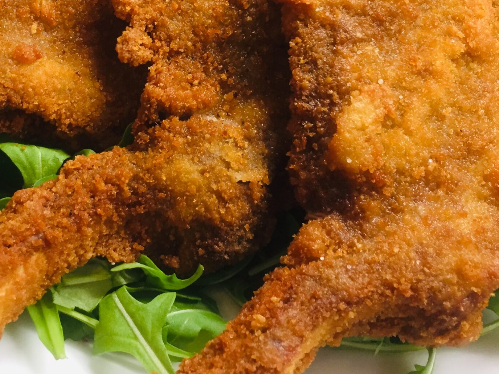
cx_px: 149
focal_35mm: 54
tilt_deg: -57.2
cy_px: 84
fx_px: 778
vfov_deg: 26.6
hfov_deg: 35.1
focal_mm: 4.15
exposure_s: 1/33
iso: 160
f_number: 2.2
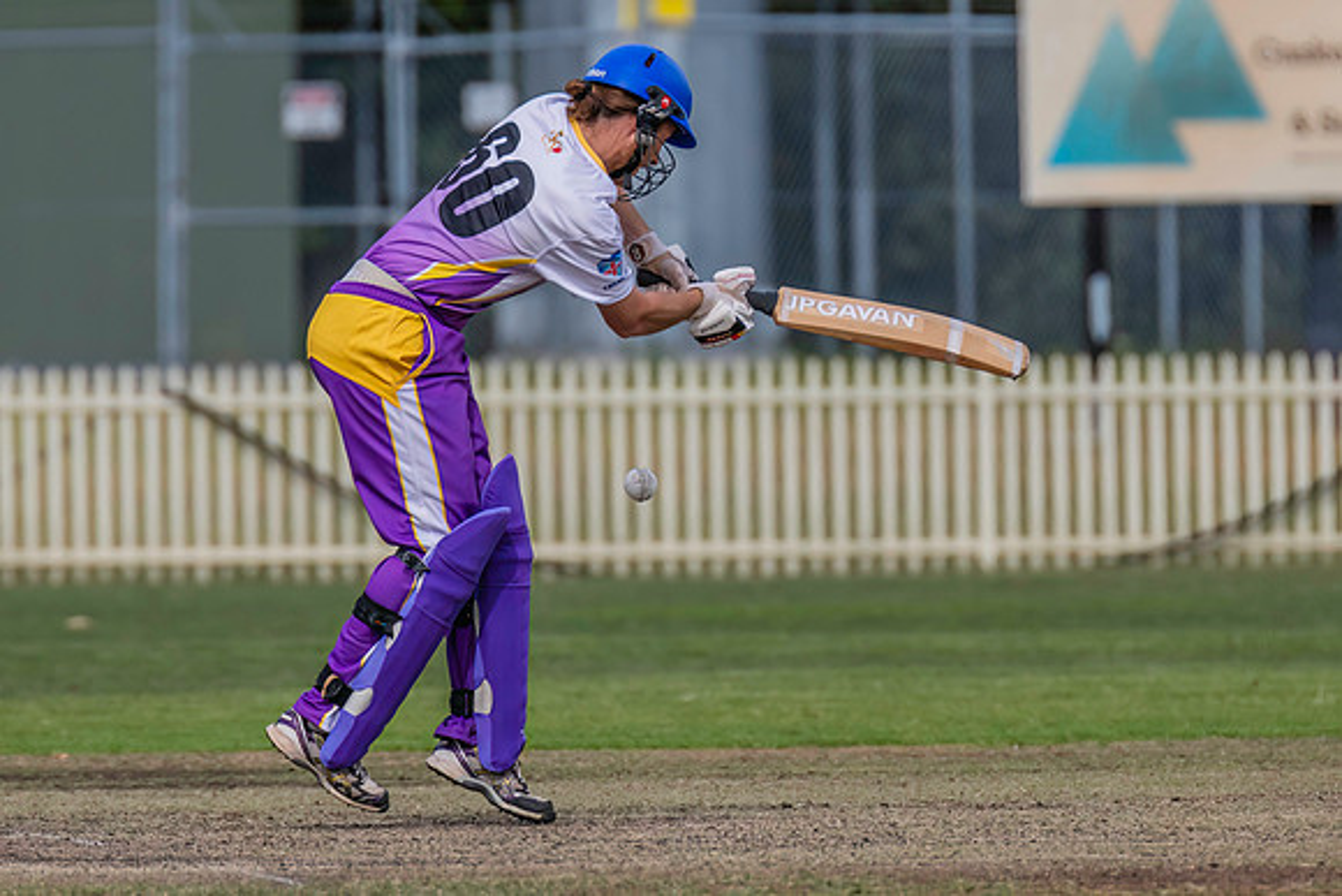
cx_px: 649
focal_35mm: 780
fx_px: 29080
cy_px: 411
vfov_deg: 1.8
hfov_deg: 2.6
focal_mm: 600
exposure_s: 1/2500
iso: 800
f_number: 7.1
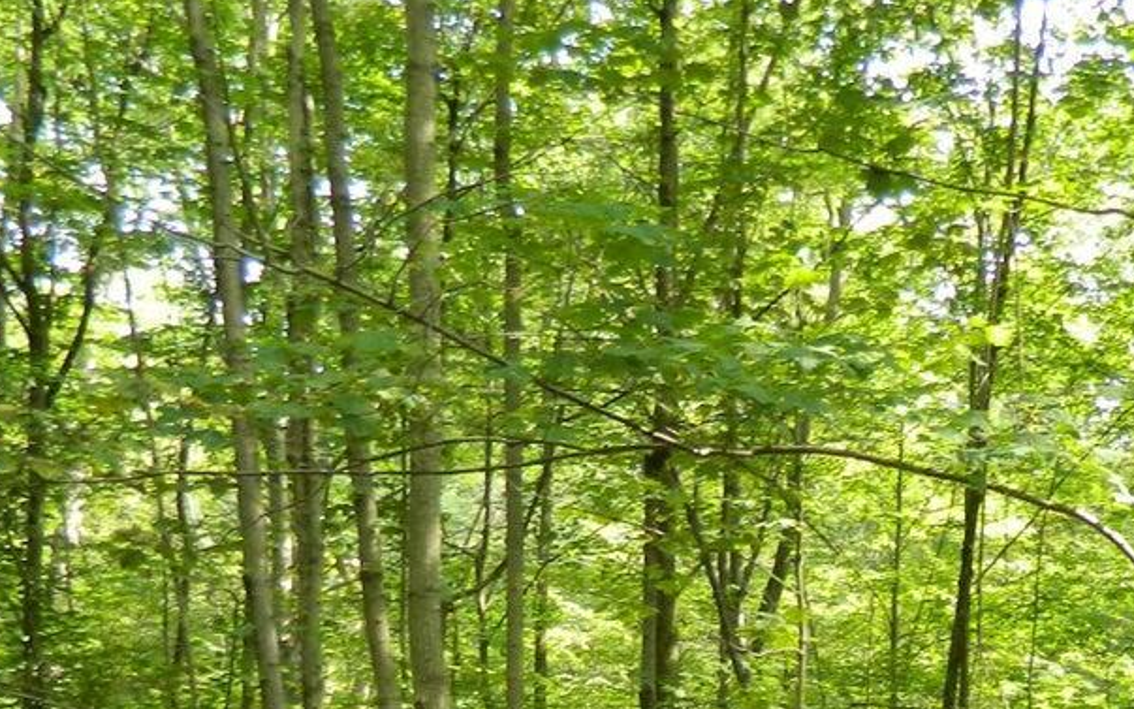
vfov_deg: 19.7
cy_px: 950
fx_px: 1854
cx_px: 956
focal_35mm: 60
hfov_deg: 32.8
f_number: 3.1
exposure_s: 1/30
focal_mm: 4.5
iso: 80
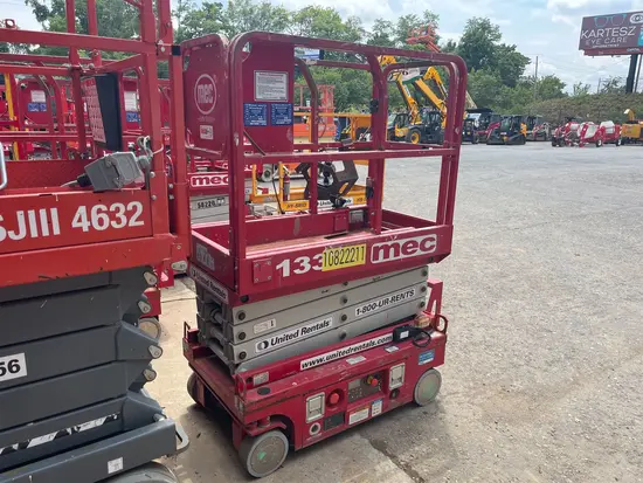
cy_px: 242
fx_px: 483
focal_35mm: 26
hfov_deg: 67.3
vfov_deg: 53.1
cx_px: 322
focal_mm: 5.1
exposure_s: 1/1404
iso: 50
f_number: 1.6
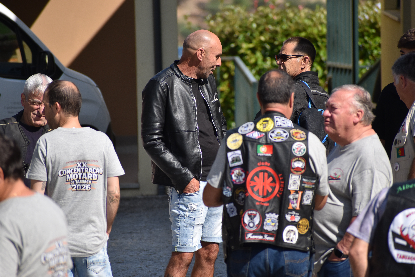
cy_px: 138
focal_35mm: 450
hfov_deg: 4.6
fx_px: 5187
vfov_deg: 3.1
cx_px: 208
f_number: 6.3
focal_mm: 300
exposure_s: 1/1250
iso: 400
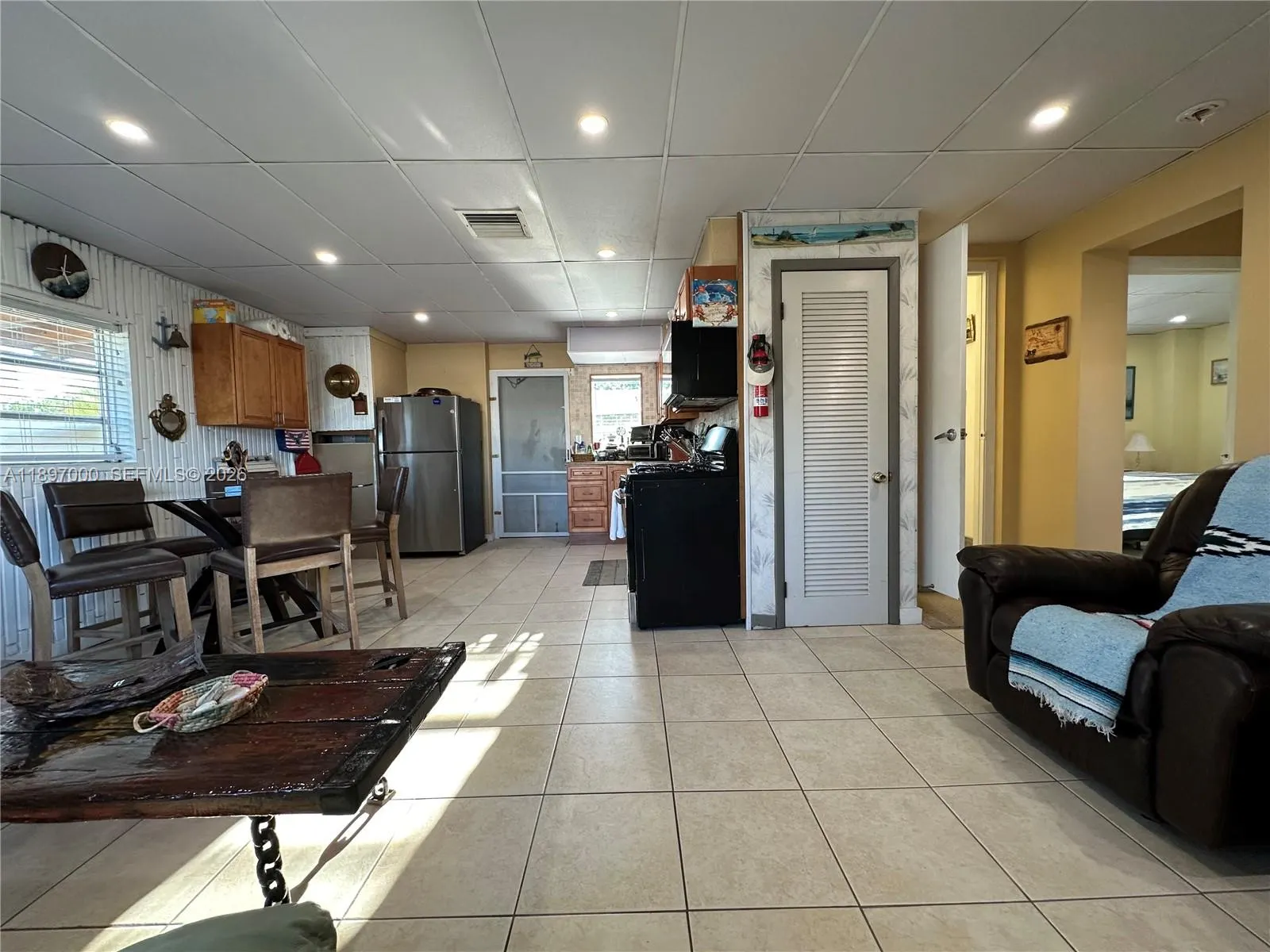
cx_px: 635
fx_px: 514
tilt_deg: -3.0
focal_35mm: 14
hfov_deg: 102.1
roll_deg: +1.6
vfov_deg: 85.7
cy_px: 476
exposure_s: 1/120
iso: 200
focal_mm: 2.22
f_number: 2.2
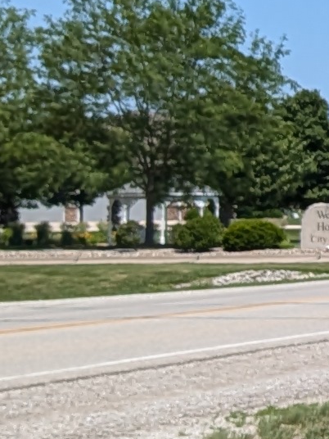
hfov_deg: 7.1
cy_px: 182
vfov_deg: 11.0
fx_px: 2268
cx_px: 1087
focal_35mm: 179
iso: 43
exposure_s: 1/2058
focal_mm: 4.53
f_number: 1.7
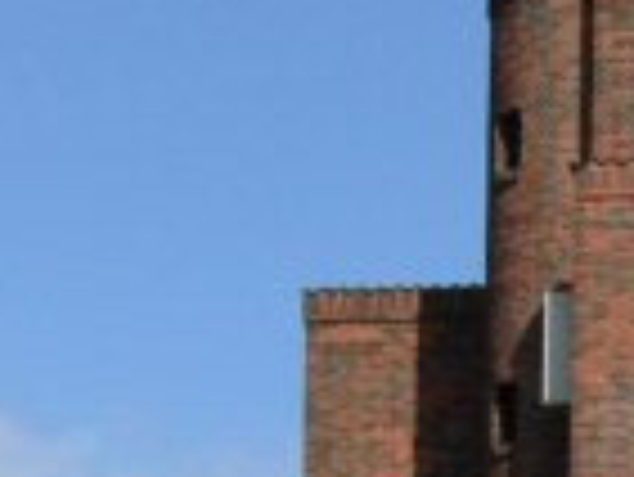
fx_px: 4216
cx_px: 1290
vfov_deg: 6.4
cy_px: 623
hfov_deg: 8.2
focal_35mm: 230
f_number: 6.1
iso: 50
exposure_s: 1/395
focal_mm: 7.5
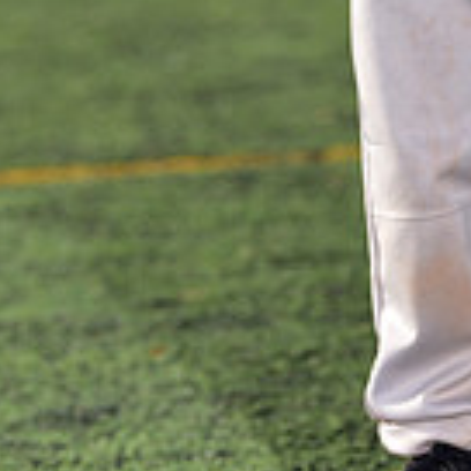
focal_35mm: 563
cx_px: 514
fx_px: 8667
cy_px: -308
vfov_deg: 3.1
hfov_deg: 3.1
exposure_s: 1/250
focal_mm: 155
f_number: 5
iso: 64
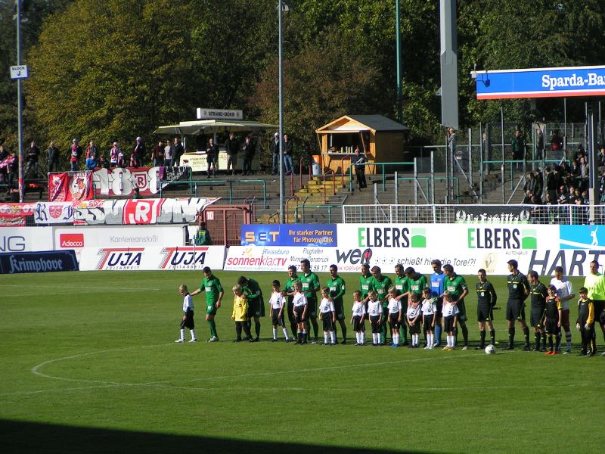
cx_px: 302
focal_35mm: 188
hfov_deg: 10.5
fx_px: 3286
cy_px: 227
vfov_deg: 7.9
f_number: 3.5
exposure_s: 1/1000
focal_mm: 28.8
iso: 50
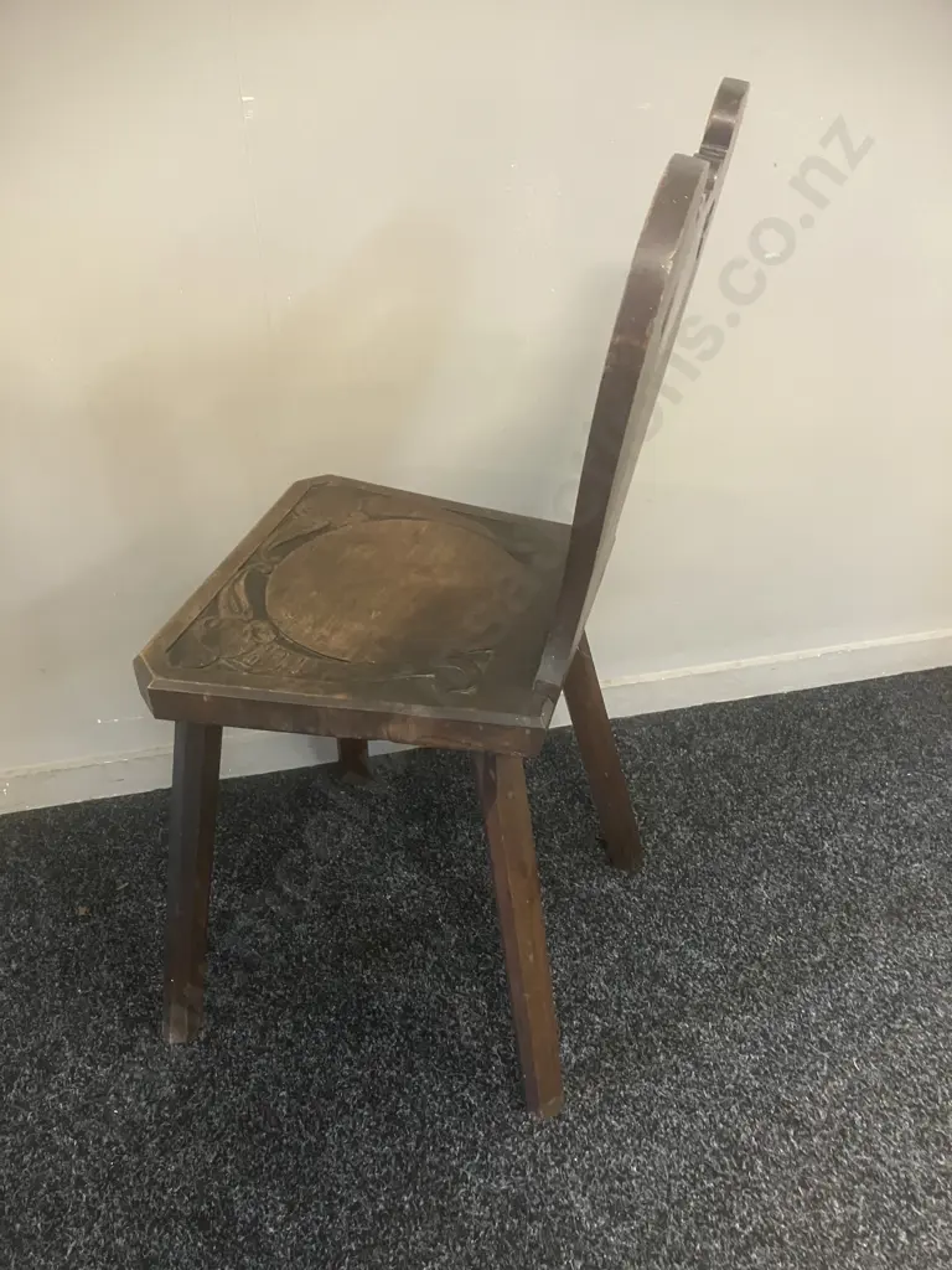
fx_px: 1027
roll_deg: -0.9
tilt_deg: -35.9
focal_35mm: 28
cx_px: 476
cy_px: 635
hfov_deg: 49.7
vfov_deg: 63.4
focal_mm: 3.99
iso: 320
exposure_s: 1/25
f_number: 1.8
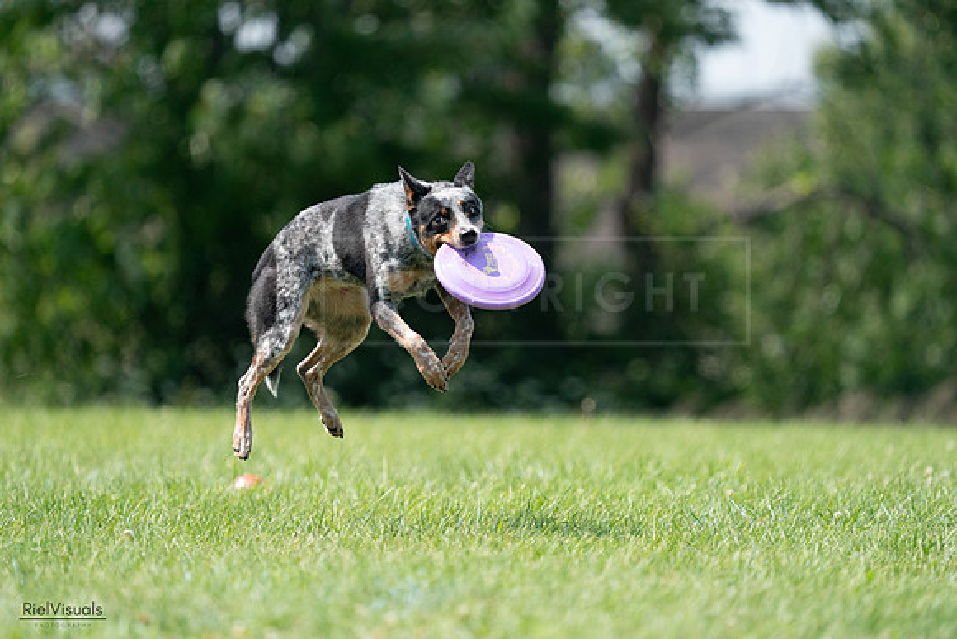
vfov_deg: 2.9
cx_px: 478
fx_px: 12709
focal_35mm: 478
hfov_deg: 4.3
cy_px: 320
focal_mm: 478
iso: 1600
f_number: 6.3
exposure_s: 1/4000
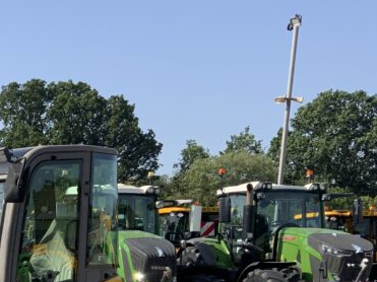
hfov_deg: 21.6
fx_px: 871
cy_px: 312
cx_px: -137
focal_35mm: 80
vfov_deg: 17.8
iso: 16
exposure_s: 1/1412
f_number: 1.8
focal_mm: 3
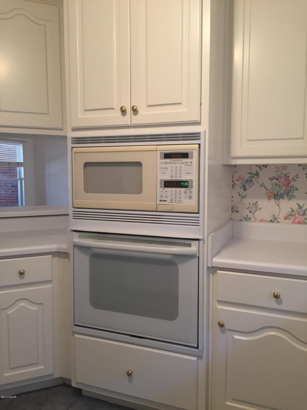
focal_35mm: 29
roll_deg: +1.1
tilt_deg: -3.9
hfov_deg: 48.2
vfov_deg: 61.7
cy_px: 205
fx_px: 343
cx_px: 154
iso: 100
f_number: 2.2
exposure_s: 1/30
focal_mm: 4.15
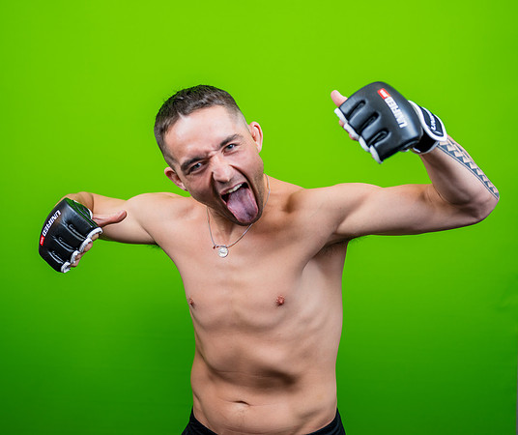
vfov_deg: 25.4
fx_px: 963
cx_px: 229
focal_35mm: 62
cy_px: 210
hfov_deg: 30.1
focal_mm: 50
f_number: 2
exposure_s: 1/160
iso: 100
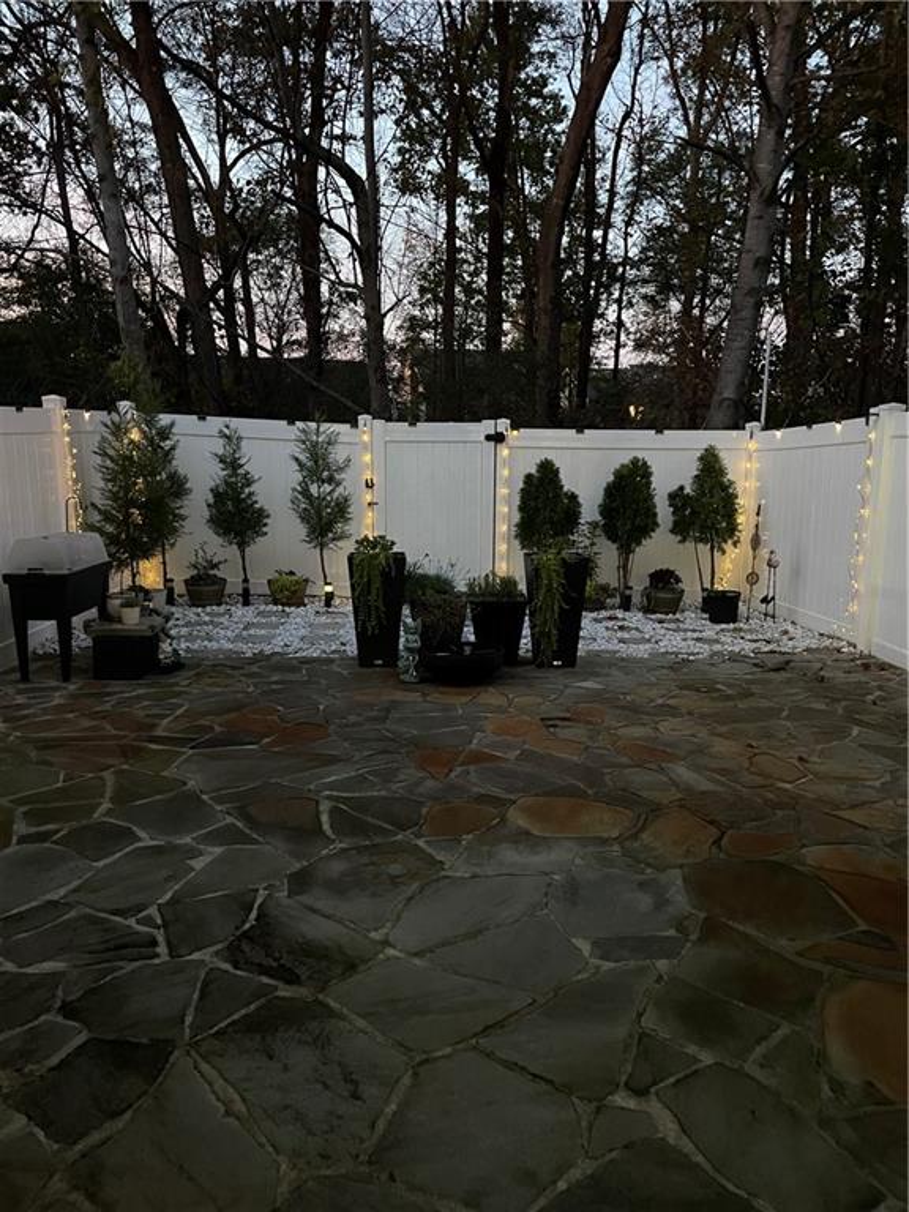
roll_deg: -0.2
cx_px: 454
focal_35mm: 26
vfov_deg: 67.3
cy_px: 606
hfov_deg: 53.1
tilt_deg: -10.6
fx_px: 910
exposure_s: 1/29
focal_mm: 4.2
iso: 1000
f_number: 1.6
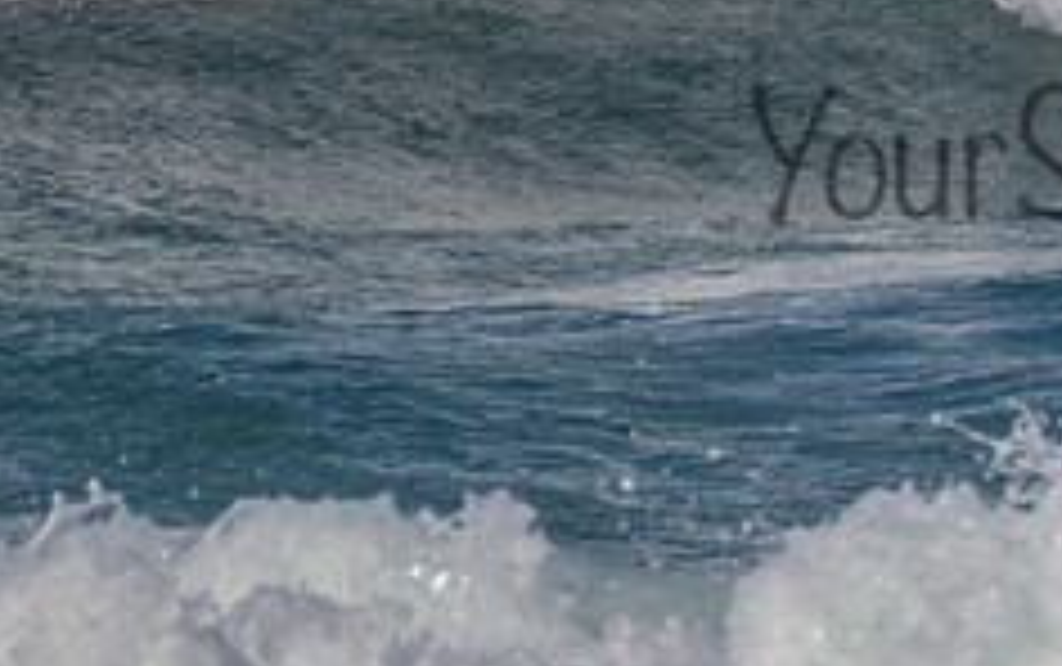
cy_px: -103
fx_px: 79408
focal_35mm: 2741
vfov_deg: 0.5
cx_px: 1591
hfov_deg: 0.8
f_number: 11
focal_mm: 800
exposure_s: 1/2000
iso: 720
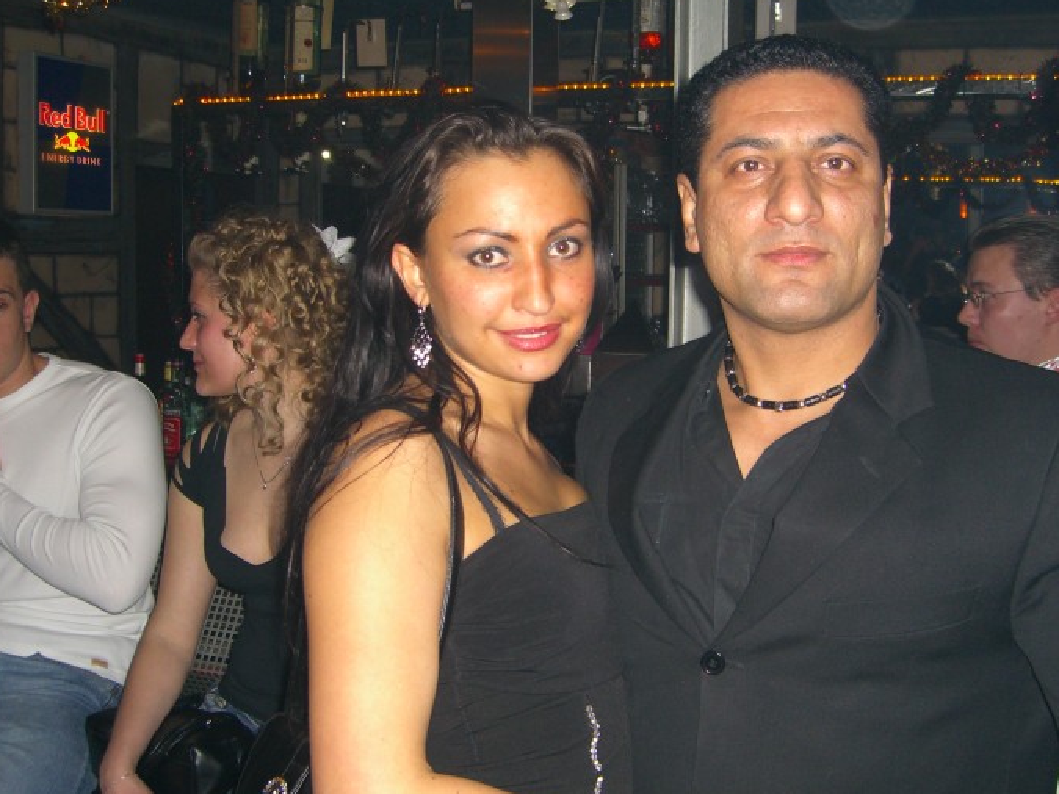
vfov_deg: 32.2
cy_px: 399
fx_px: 1377
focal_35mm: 45
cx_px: 559
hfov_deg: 42.1
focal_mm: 7.9
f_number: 2.8
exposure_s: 1/60
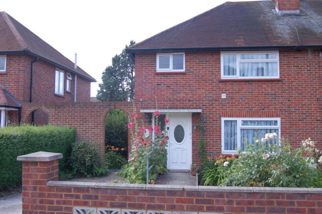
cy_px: 107
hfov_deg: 57.3
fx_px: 295
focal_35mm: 33
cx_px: 161
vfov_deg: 39.9
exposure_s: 1/160
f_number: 7.1
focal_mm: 22
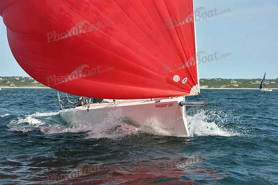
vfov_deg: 13.0
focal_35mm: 105
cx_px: 139
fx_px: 811
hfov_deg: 19.5
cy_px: 92
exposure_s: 1/1250
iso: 320
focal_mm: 105
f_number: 8
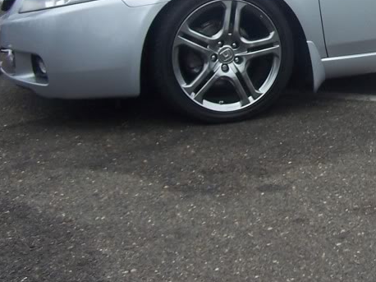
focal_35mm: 85
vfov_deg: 17.0
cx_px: 404
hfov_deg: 21.9
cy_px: 1
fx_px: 923
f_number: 4
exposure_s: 1/350
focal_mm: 6.3
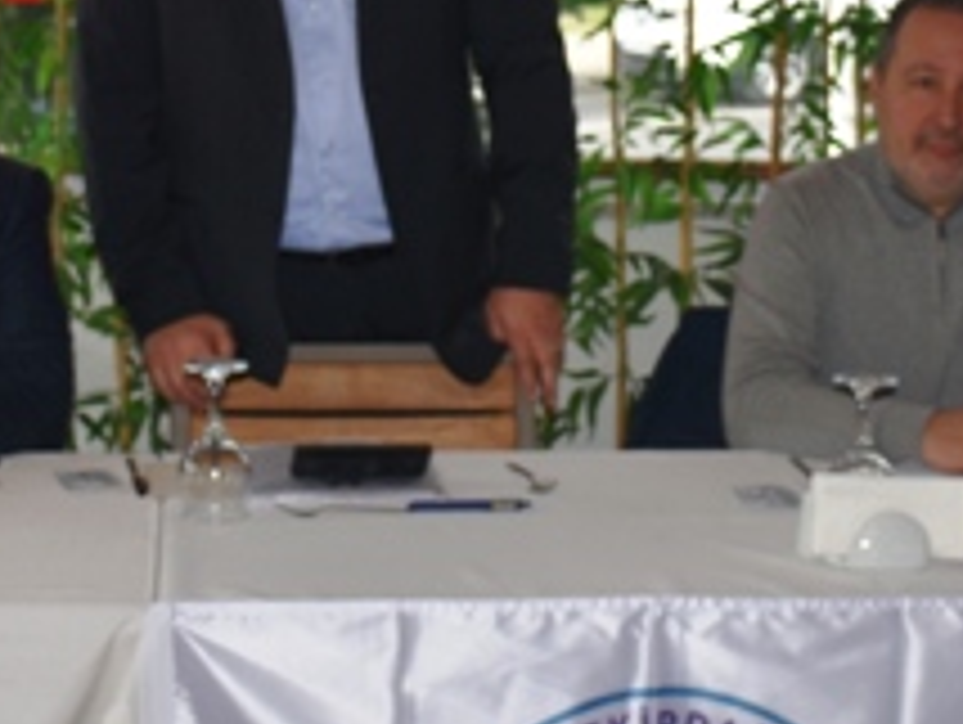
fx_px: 3448
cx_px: 490
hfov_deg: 15.9
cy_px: 88
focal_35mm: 124
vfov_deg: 11.9
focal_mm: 23
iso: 100
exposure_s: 1/250
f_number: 3.8
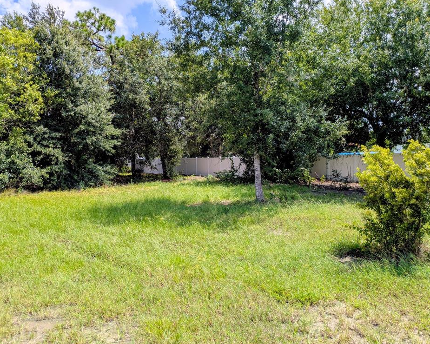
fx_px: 344
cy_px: 168
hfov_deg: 64.0
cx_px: 197
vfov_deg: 53.2
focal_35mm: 27
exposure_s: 1/1776
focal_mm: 5.43
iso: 43
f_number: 1.89
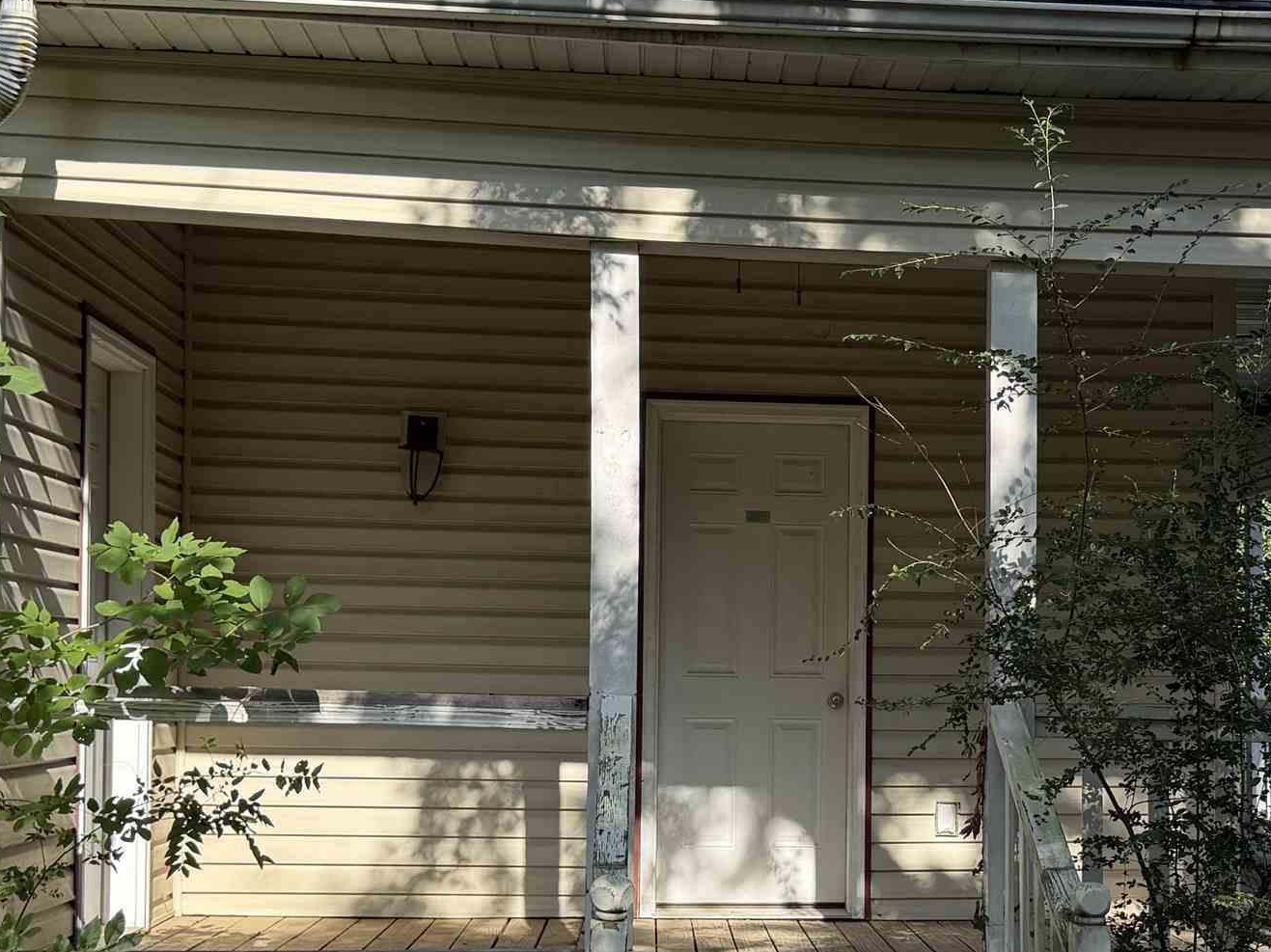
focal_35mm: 56
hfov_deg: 34.0
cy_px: 596
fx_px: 2056
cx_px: 852
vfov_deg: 26.0
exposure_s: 1/2053
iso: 100
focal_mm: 6.76
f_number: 1.78
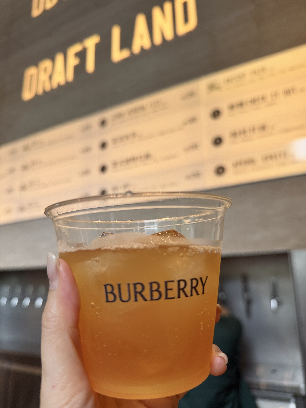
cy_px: 204
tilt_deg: +14.2
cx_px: 153
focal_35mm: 24
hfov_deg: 56.8
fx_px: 283
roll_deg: +1.4
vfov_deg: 71.6
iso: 50
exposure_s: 1/138
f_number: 1.78
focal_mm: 6.76
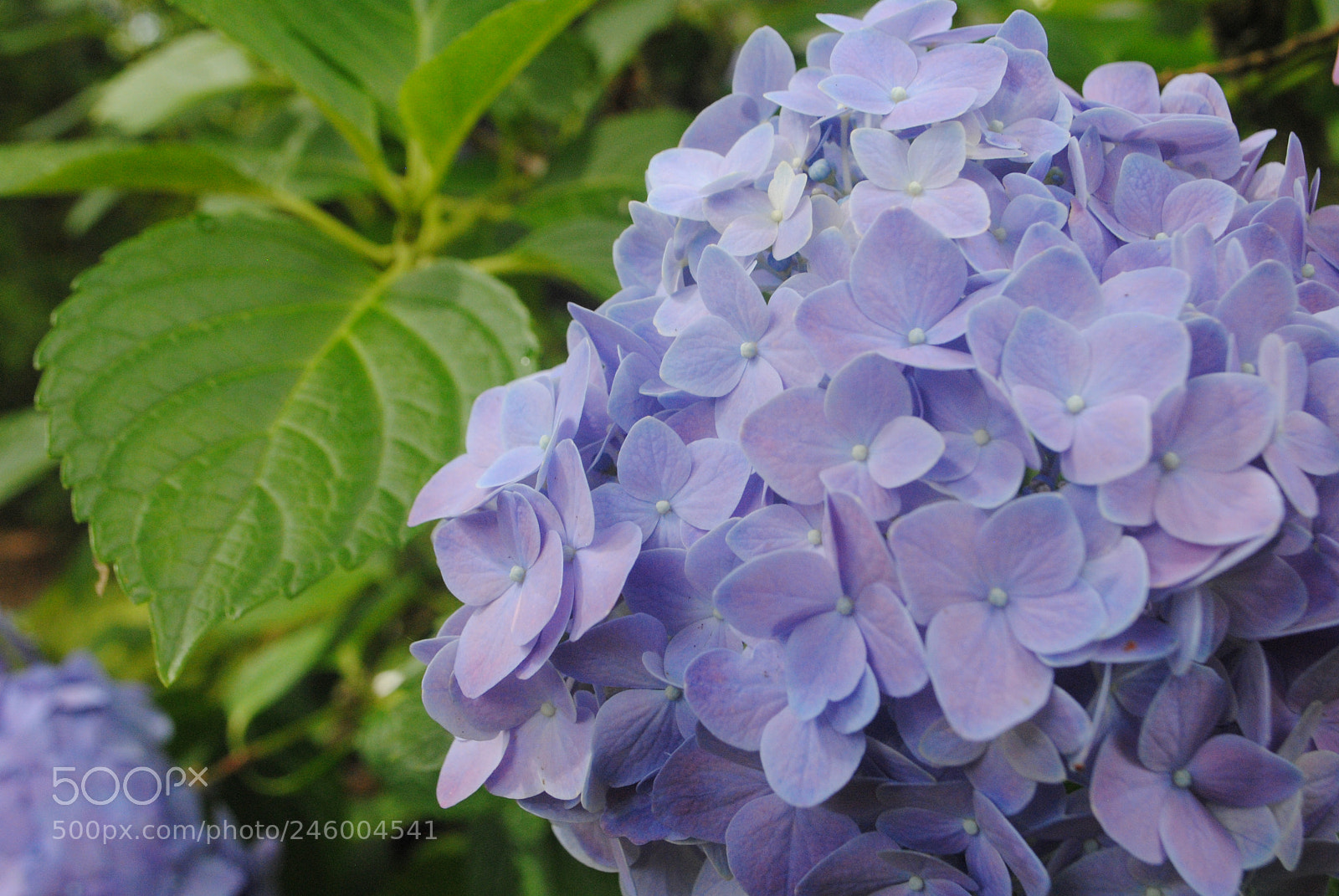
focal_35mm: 44
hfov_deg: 44.9
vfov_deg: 30.9
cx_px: 670
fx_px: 1620
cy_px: 448
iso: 800
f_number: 7.1
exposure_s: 1/200
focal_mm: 29
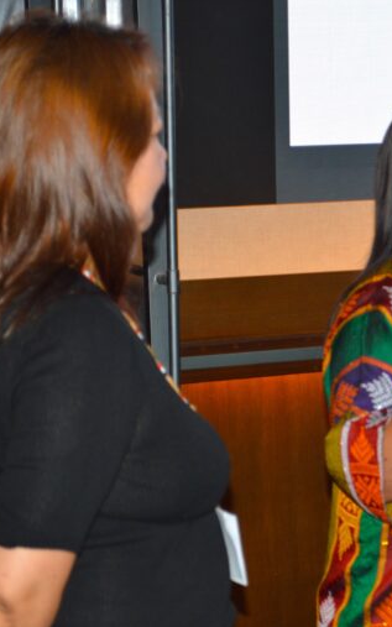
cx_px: 389
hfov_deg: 10.2
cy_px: 315
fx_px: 2183
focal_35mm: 128
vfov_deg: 16.3
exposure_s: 1/60
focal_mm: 55
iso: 400
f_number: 5.6
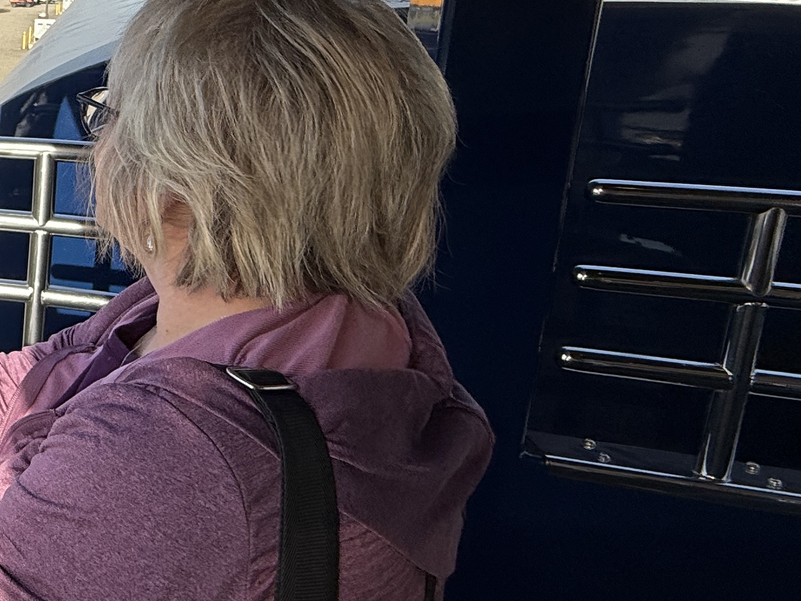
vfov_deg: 34.3
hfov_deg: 33.8
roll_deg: -1.0
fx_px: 949
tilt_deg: -10.0
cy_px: 144
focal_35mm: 41
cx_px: -227
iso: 50
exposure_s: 1/1259
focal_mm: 2.22
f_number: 2.2
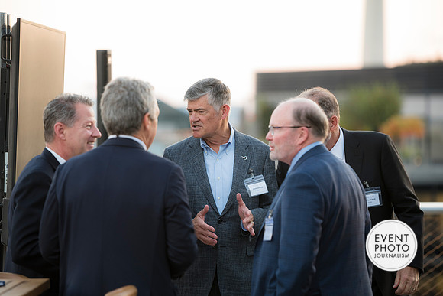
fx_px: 2462
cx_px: 222
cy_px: 148
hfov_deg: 10.3
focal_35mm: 200
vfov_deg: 6.9
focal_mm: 200
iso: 800
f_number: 3.5
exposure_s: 1/80
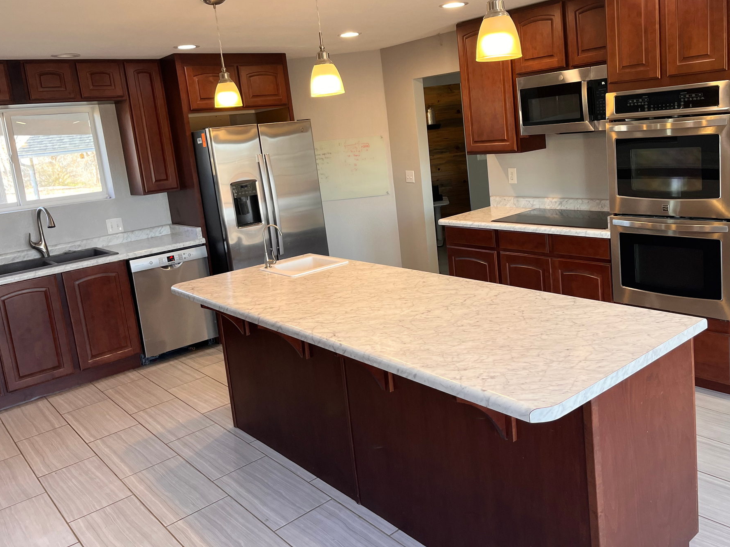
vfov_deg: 46.6
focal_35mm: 30
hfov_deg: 59.8
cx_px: 413
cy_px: 232
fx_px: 633
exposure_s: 1/120
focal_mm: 5.1
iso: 100
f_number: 1.6
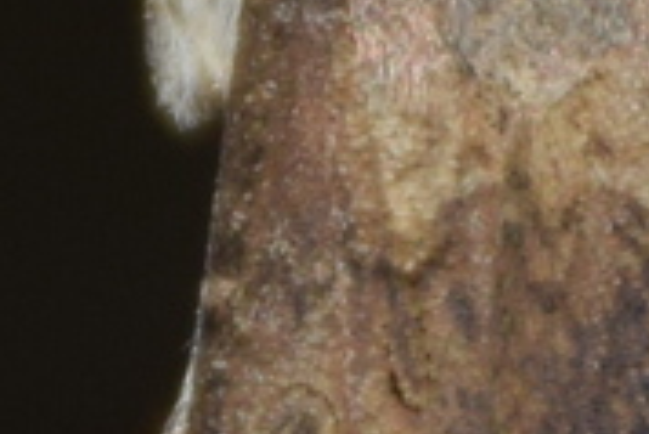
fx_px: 20442
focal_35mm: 1133
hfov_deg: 1.8
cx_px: 461
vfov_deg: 1.2
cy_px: 357
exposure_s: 1/60
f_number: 5.6
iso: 320
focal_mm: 140
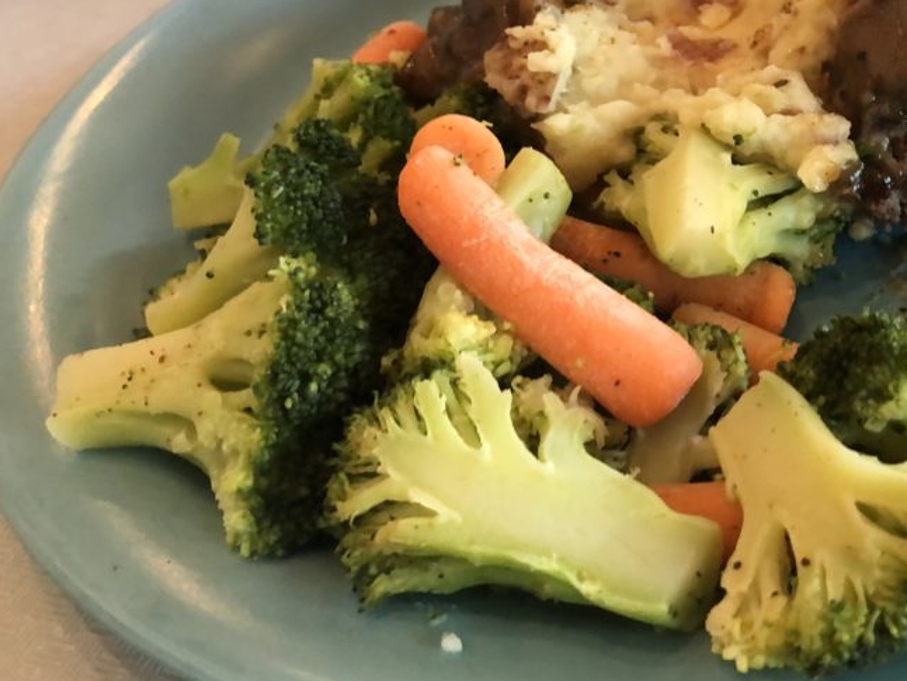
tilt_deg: -33.0
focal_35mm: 52
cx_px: 812
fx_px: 1363
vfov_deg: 27.2
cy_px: 84
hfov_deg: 34.8
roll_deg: +2.9
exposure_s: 1/15
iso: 64
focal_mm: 4
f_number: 1.8
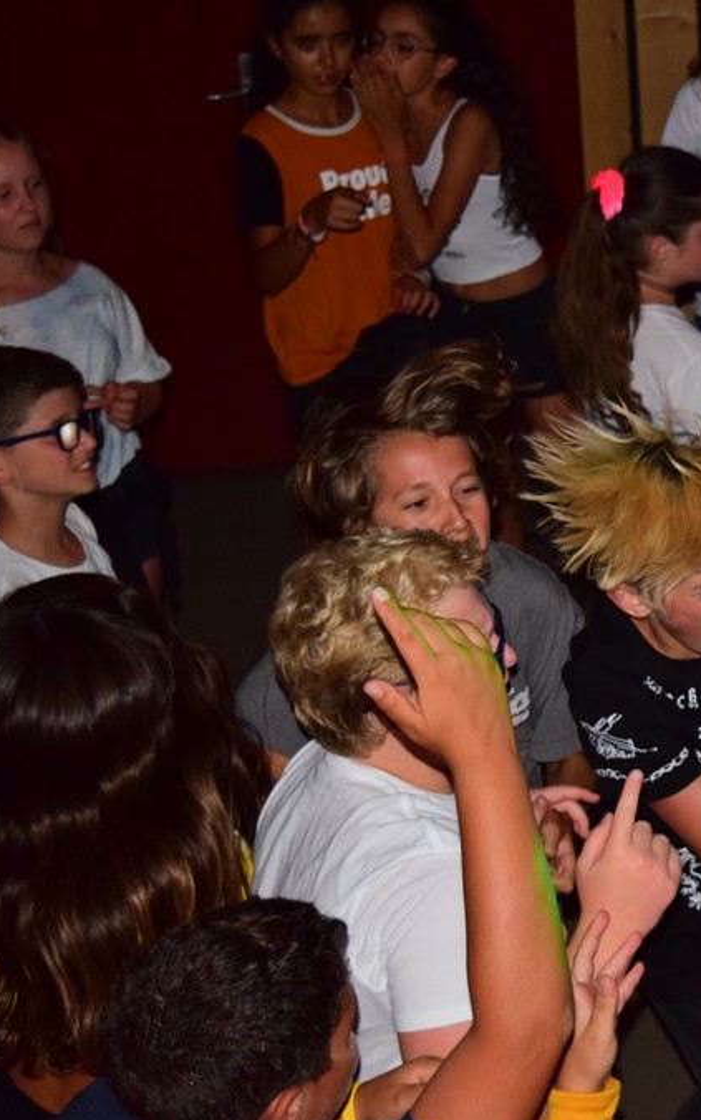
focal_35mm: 88
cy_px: 564
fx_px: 2688
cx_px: 839
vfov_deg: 23.5
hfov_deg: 14.4
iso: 1600
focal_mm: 38
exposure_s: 1/200
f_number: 4.8
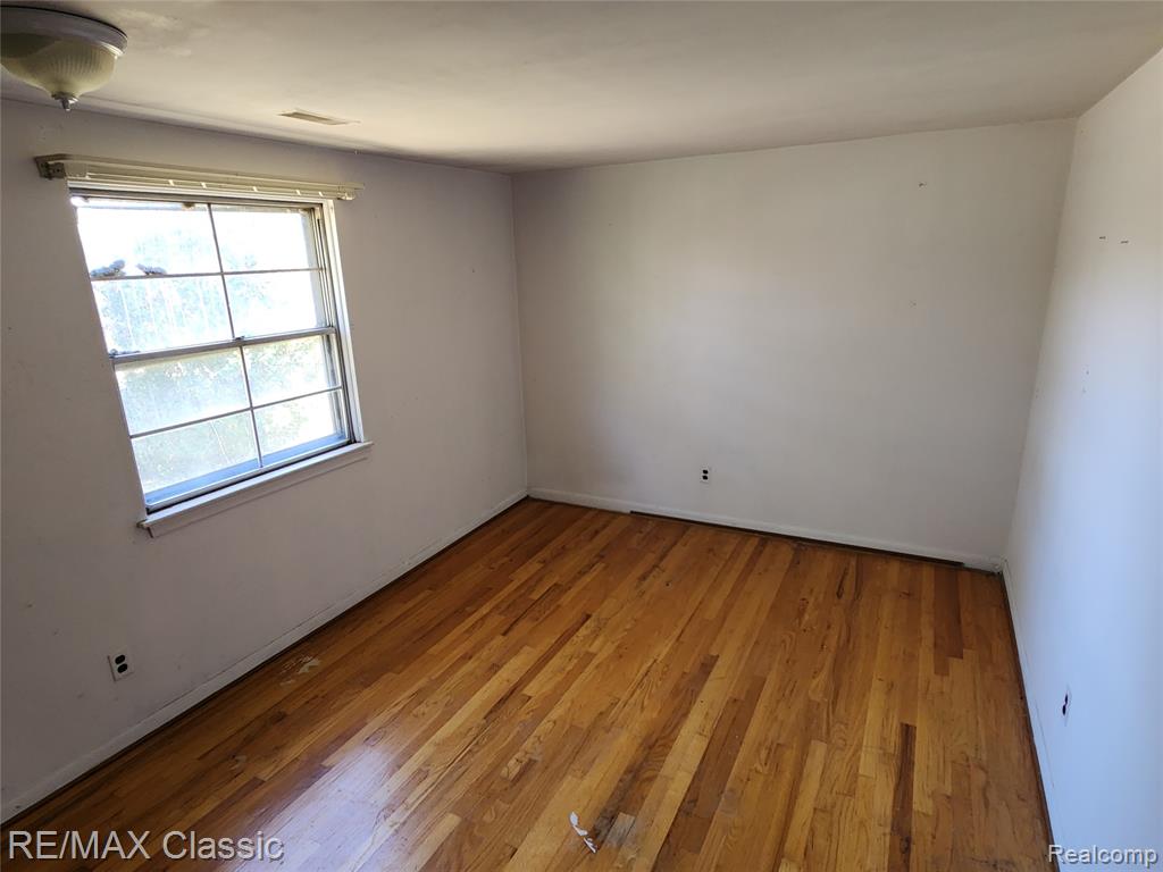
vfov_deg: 89.9
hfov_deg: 106.2
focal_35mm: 13
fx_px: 437
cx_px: 582
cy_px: 436
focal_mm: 2.2
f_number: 2.2
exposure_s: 1/60
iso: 200
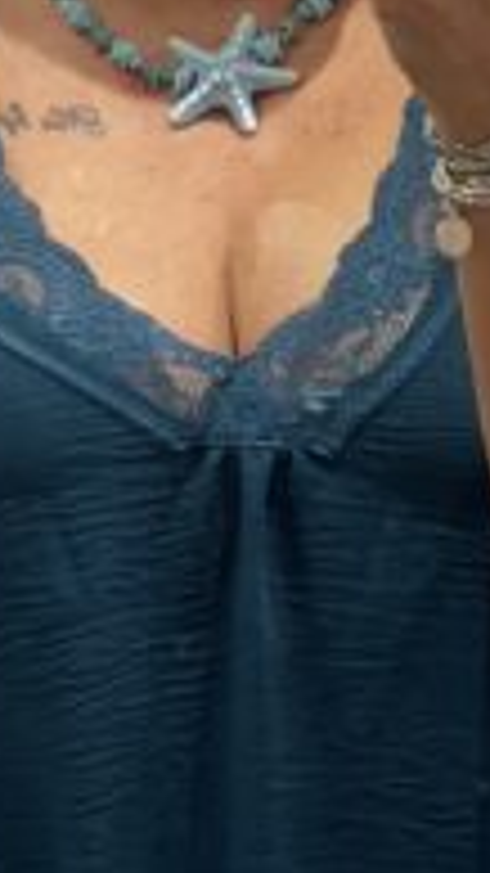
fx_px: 3329
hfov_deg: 8.4
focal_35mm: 144
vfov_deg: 14.9
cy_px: 567
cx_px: 247
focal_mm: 7.5
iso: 250
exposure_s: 1/50
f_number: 2.2
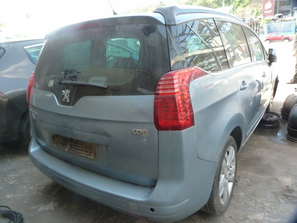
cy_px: 112
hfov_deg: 69.4
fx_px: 214
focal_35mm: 25
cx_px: 148
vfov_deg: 54.9
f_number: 2.8
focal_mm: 4.5
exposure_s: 1/60
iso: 160
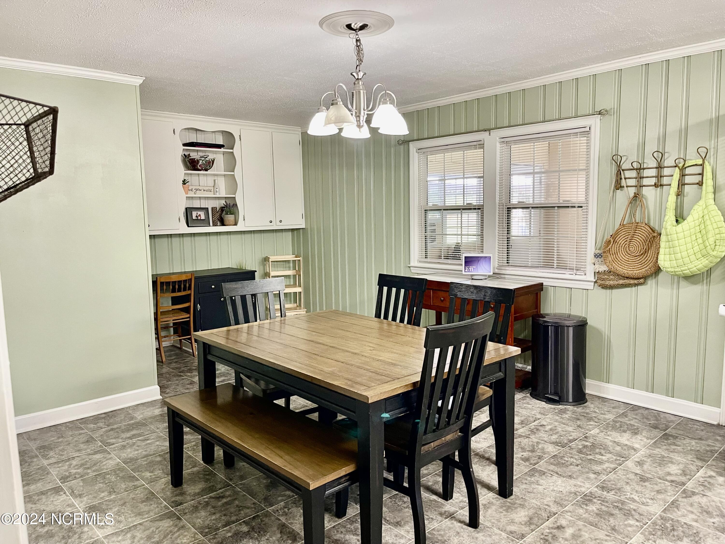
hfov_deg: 69.4
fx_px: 524
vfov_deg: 54.9
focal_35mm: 25
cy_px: 272
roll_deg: +0.6
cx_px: 362
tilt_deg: -7.3
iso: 250
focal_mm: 5.1
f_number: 1.6
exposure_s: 1/60
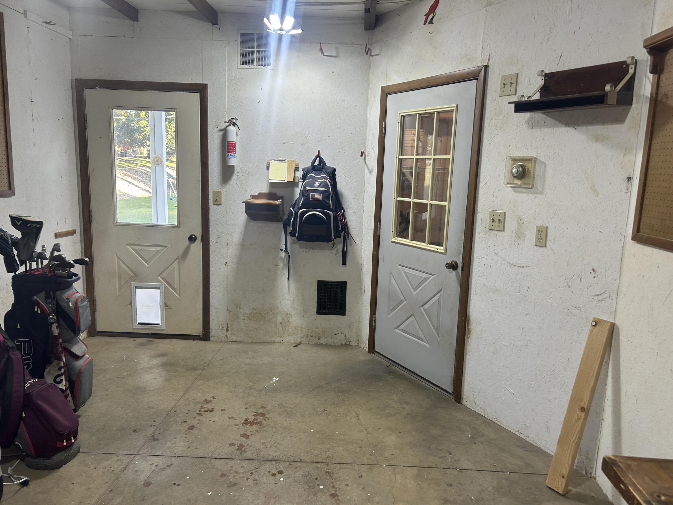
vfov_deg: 53.1
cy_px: 252
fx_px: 505
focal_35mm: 26
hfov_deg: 67.3
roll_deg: -1.3
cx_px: 336
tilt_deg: -5.8
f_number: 1.5
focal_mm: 5.7
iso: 80
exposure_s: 1/120
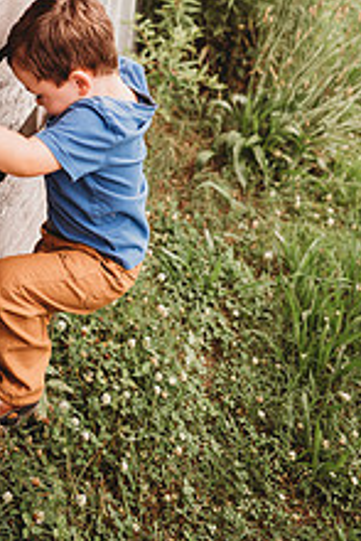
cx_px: 32
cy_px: 74
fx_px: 736
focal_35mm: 49
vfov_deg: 38.1
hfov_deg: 26.6
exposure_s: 1/1000
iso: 100
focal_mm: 24
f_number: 2.2
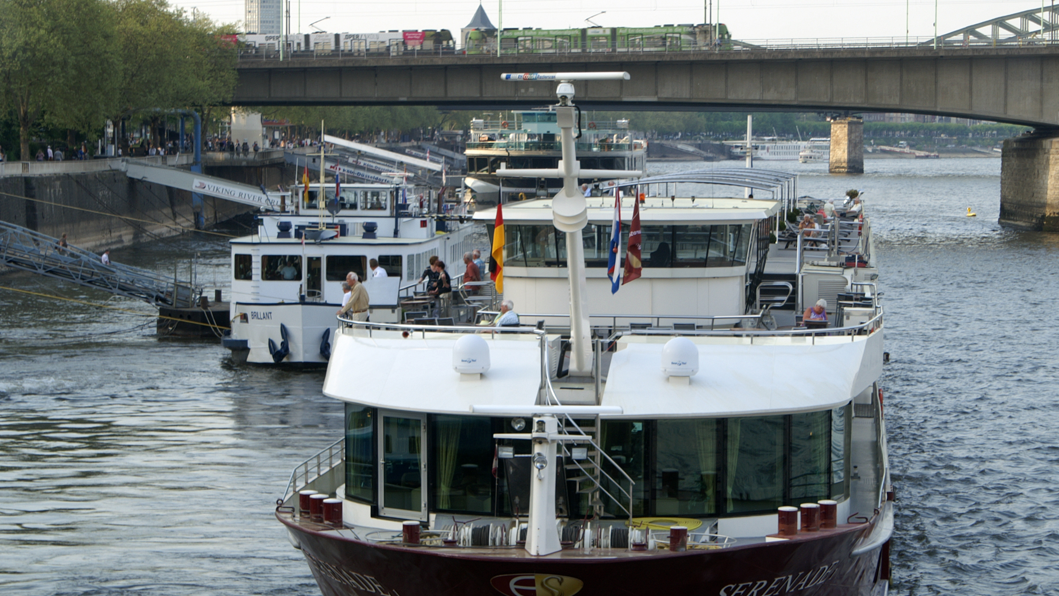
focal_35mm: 126
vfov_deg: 9.6
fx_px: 3538
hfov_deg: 17.0
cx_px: 577
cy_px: 350
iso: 100
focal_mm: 70
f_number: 11
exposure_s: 1/60
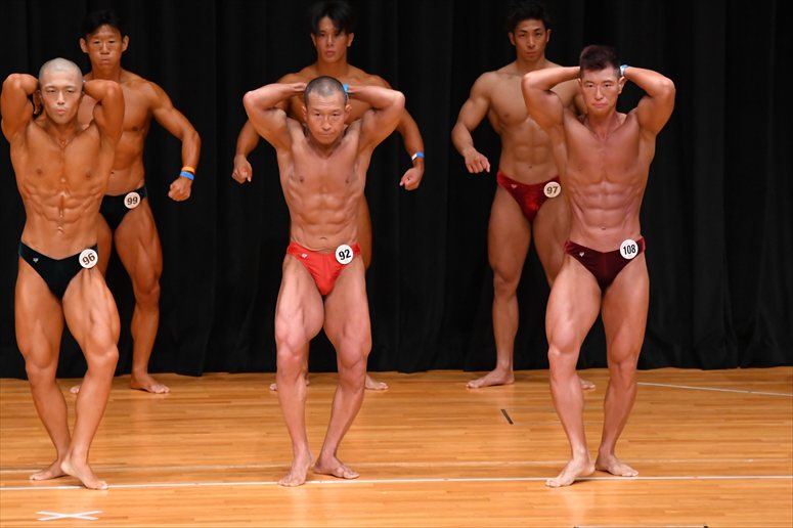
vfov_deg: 5.1
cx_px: 396
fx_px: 5945
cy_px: 264
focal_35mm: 270
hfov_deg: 7.6
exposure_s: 1/400
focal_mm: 180
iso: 4000
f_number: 5.6
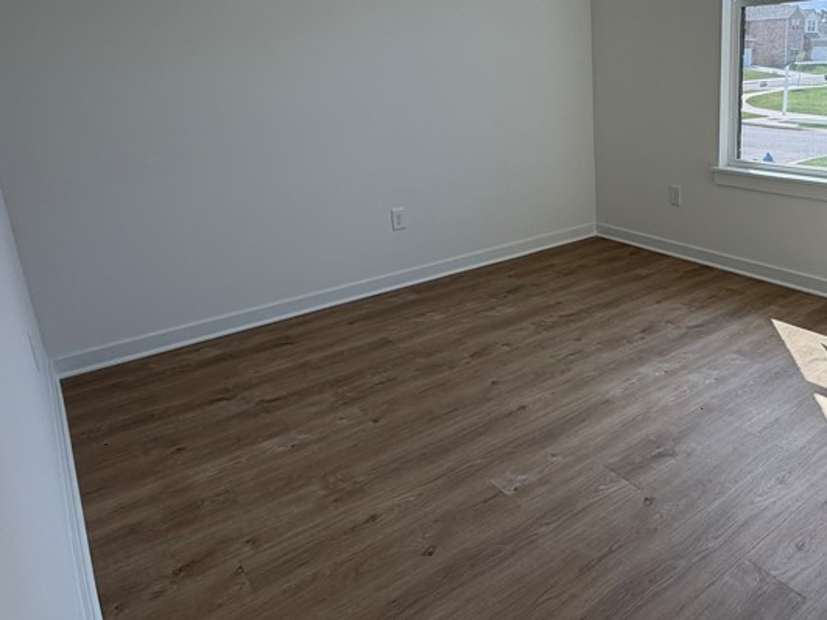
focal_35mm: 27
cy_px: 227
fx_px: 645
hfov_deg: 62.1
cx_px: 606
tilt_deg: -14.3
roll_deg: +2.5
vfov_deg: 50.7
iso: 50
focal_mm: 2.22
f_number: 2.2
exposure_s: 1/386
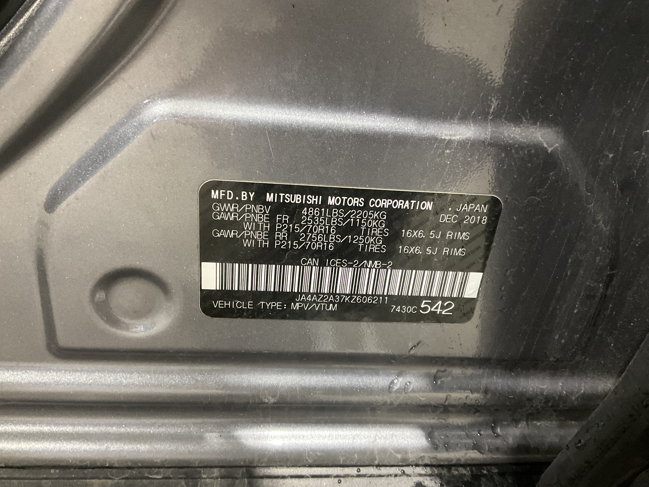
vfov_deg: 48.2
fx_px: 544
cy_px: 244
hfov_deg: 61.7
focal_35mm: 29
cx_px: 324
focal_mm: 3
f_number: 1.8
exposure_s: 1/30
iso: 250
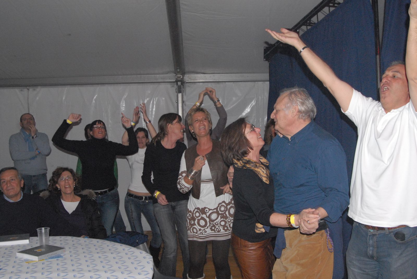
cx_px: 208
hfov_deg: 53.1
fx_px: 417
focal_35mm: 36
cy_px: 140
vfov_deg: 37.0
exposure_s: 1/60
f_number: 5.6
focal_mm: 24
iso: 1600
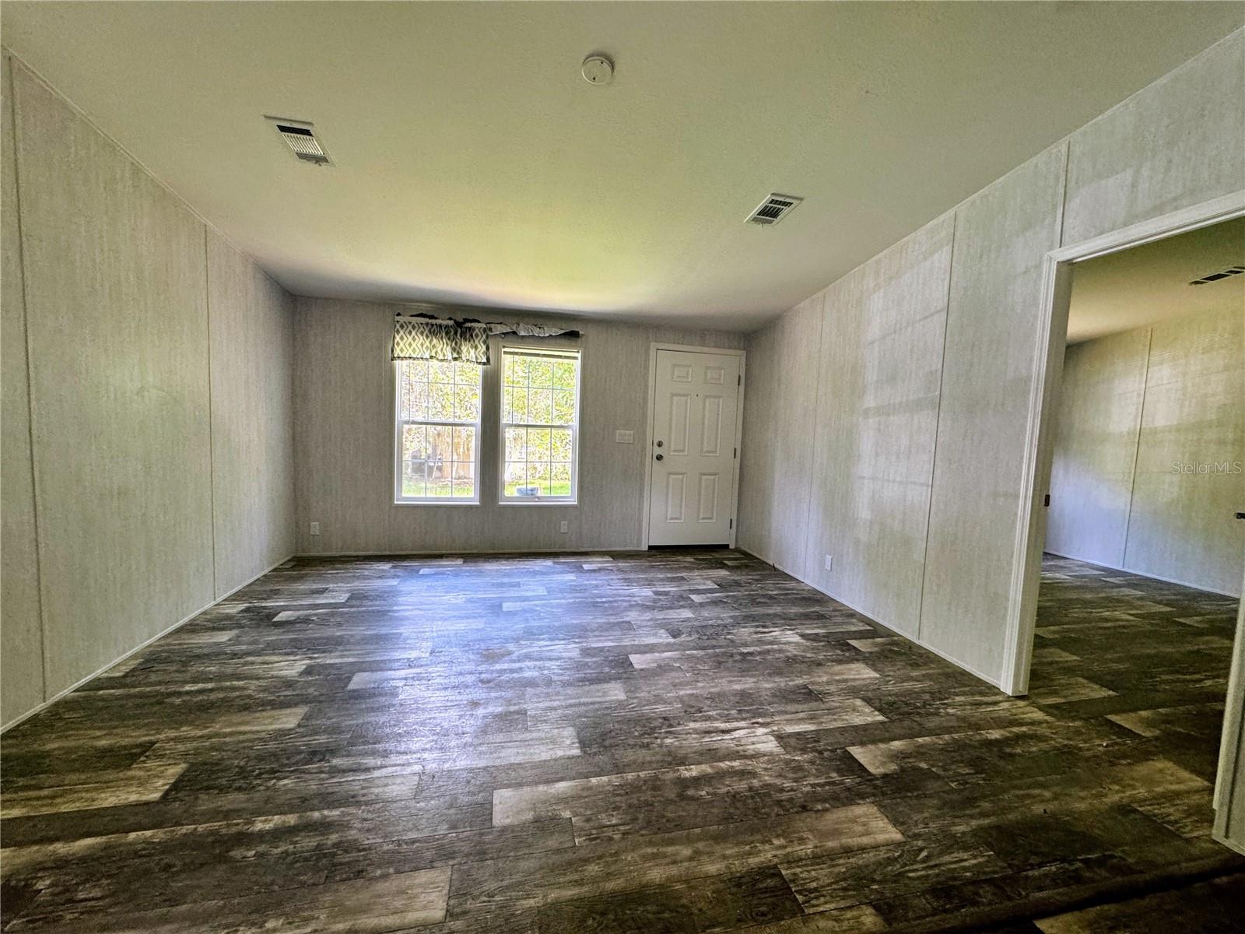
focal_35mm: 14
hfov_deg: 102.1
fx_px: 504
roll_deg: -2.6
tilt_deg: -5.1
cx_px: 622
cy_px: 467
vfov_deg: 85.7
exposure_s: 1/99
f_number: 2.2
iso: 250
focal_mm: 2.22
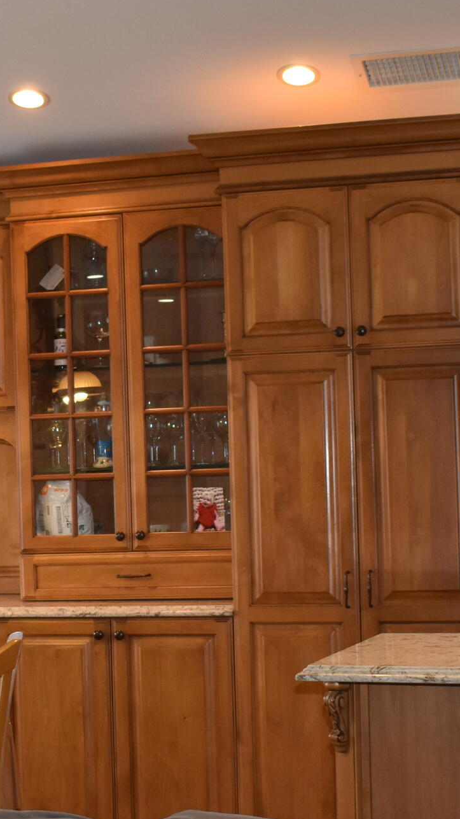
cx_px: 56
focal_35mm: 88
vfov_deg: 24.2
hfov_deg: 13.6
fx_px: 1909
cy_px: 457
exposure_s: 1/200
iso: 800
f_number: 4
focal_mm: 24
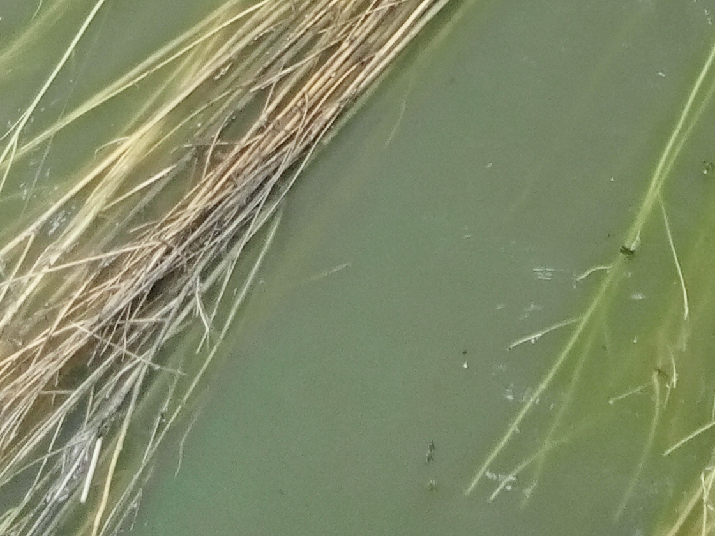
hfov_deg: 18.2
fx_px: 2148
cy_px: -451
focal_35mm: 104
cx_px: 802
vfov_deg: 12.8
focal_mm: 3.46
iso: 102
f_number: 2.2
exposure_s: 1/100
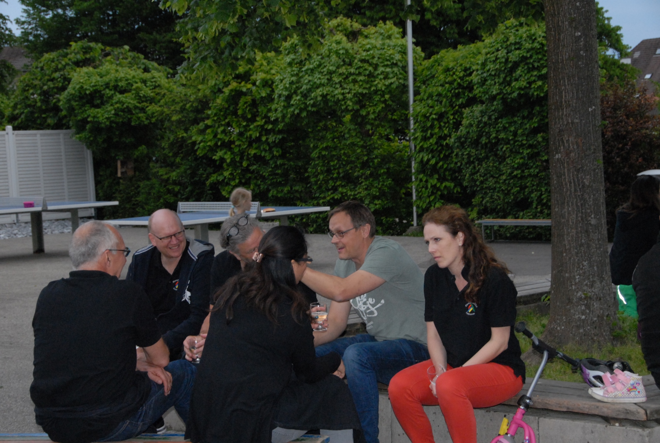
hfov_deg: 26.9
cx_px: 330
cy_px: 222
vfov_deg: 18.3
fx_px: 1378
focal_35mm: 75
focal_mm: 50
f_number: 8
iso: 1000
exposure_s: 1/60
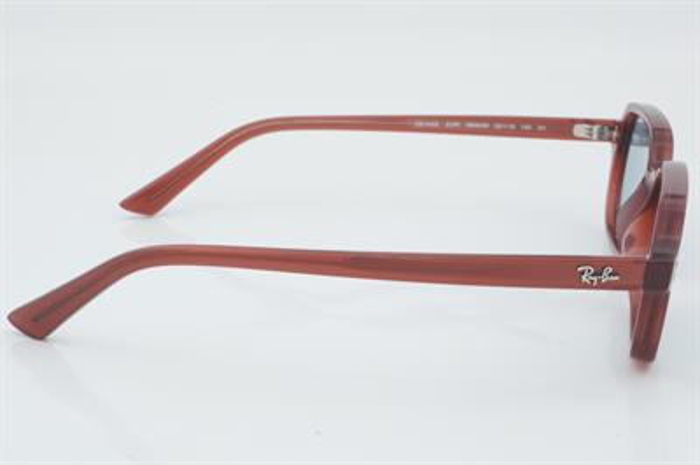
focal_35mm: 75
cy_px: 232
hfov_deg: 27.0
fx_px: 1457
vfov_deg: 18.2
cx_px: 350
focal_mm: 50
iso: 100
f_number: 32
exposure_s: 1/3
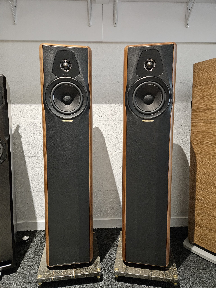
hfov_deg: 58.9
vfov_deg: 73.9
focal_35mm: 23
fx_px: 191
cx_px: 108
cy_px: 144
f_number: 1.8
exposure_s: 1/50
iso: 640
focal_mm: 5.4
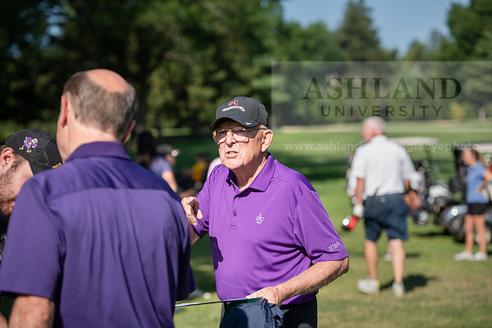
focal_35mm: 105
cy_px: 164
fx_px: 1435
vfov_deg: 13.0
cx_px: 246
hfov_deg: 19.5
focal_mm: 105
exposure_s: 1/800
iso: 100
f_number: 3.5
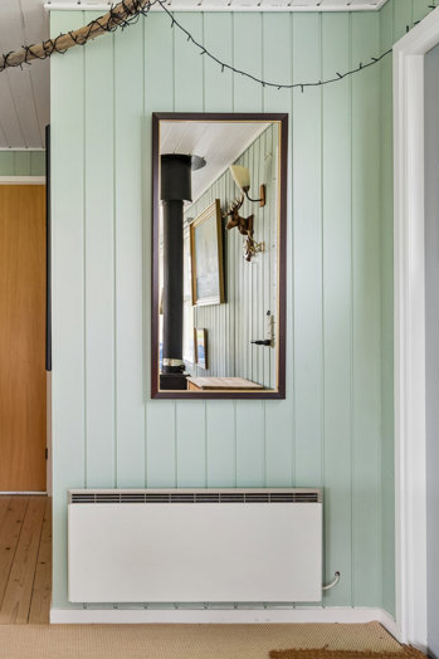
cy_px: 333
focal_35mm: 29
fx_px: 531
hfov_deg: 42.7
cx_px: 82
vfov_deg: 63.7
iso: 400
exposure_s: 1/160
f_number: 4.5
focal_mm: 19
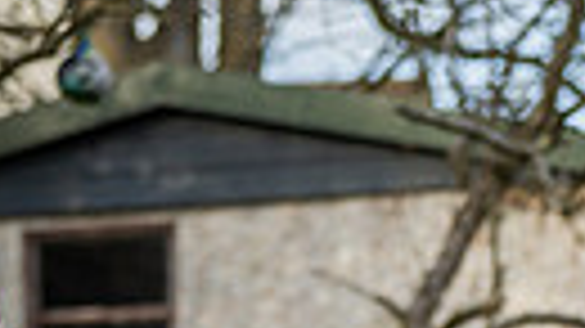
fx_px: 3318
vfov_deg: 5.4
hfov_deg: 10.0
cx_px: 482
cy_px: 939
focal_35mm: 214
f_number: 2.4
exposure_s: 1/800
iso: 200
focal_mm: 59
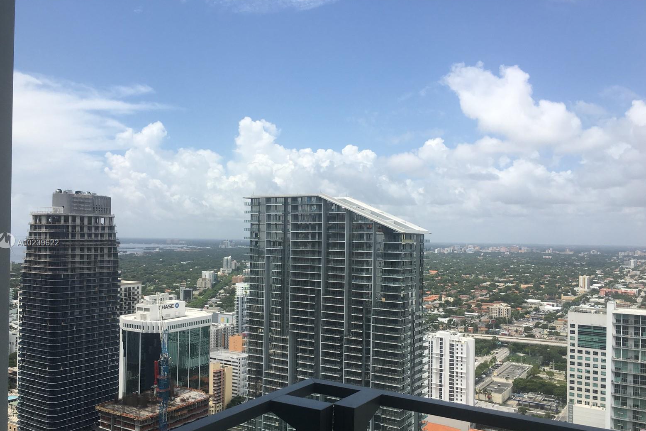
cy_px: 243
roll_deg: -1.3
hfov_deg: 60.3
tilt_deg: +0.1
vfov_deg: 42.2
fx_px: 556
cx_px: 325
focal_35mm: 31
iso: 25
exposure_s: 1/2262
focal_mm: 4.15
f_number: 2.2
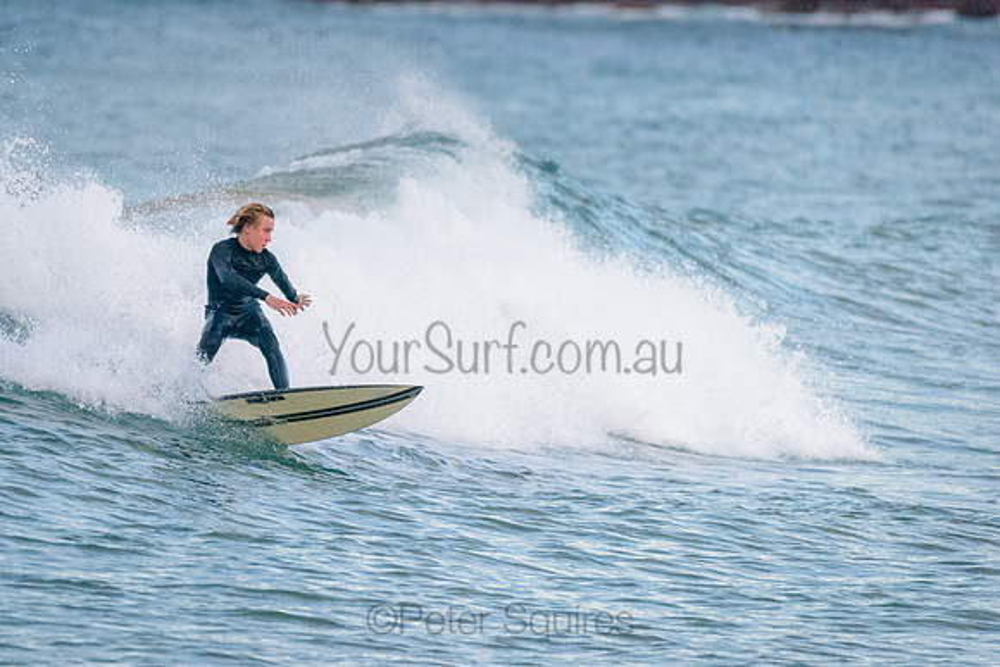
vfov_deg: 2.2
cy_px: 263
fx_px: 16999
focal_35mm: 612
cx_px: 388
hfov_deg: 3.4
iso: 2500
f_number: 5.6
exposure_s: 1/2000
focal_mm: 500
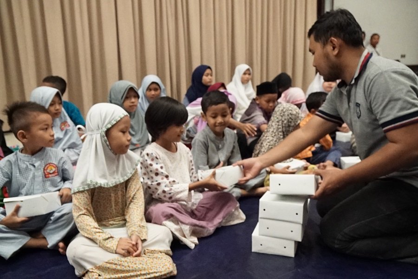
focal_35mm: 30
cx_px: 209
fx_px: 348
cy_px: 140
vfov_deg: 43.6
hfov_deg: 61.9
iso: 16000
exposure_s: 1/100
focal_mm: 20
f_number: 4
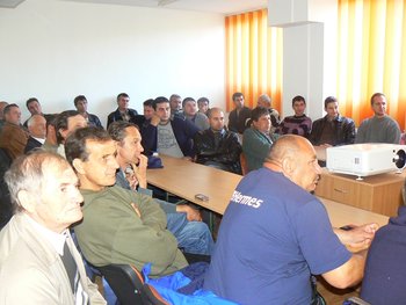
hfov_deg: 51.3
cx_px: 203
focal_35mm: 36
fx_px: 423
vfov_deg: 39.7
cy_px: 152
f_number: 2.8
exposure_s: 1/30
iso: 250
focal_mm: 6
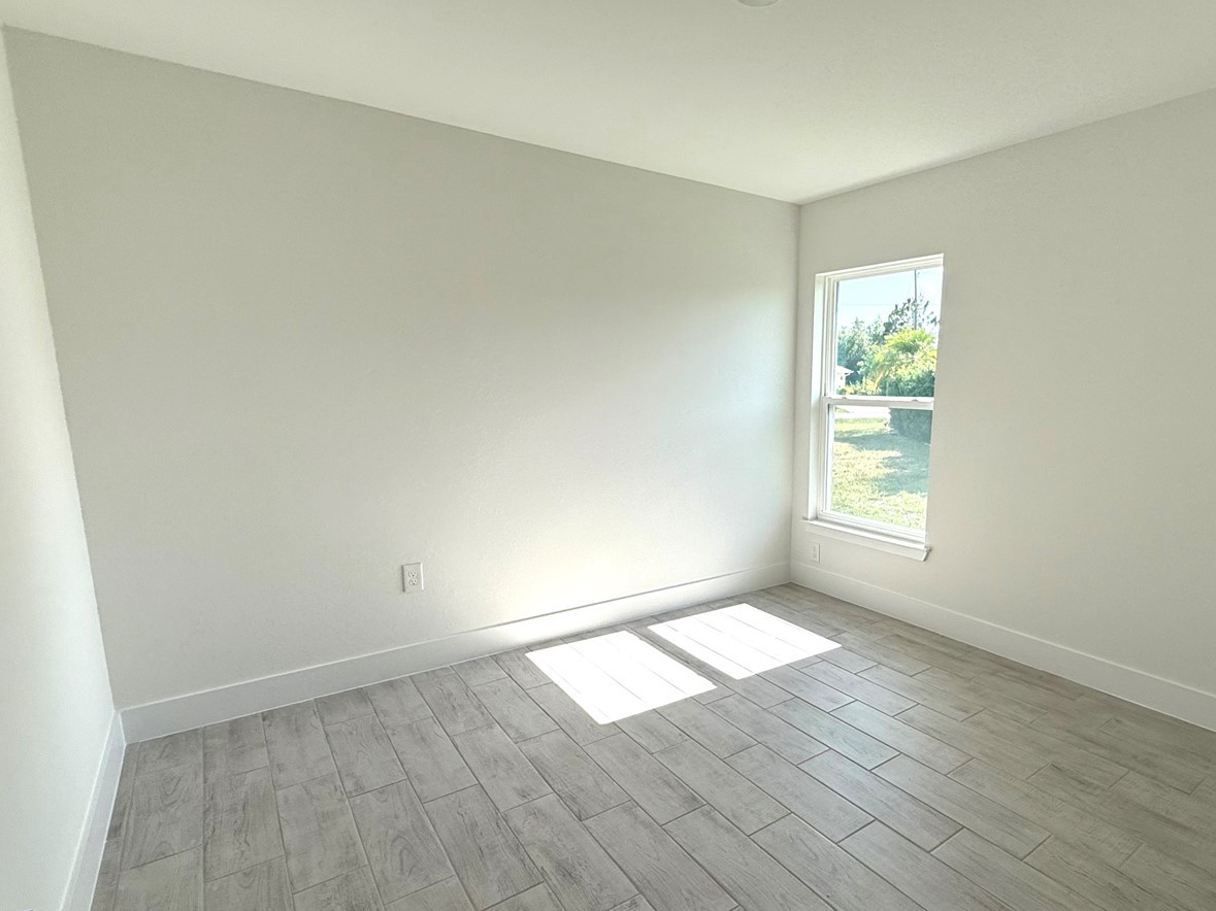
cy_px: 497
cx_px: 725
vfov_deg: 68.5
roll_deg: -0.9
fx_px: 667
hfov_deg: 83.7
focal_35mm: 19
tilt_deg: -10.2
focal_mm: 2.22
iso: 50
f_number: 2.2
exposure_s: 1/349
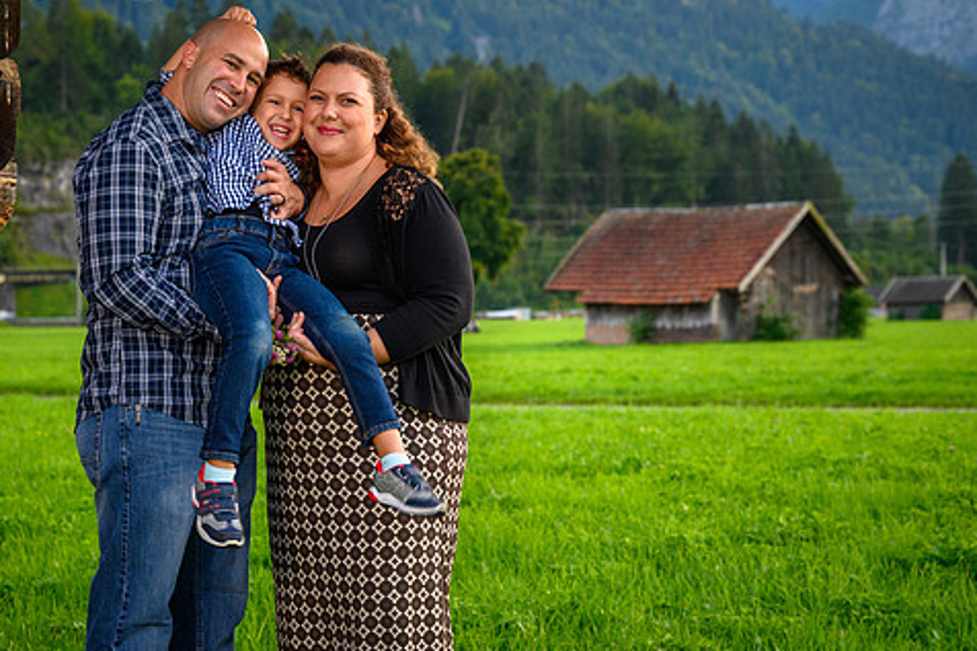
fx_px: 2523
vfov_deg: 14.7
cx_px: 477
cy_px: 323
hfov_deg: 21.9
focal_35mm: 93
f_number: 5
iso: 800
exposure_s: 1/125
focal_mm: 70
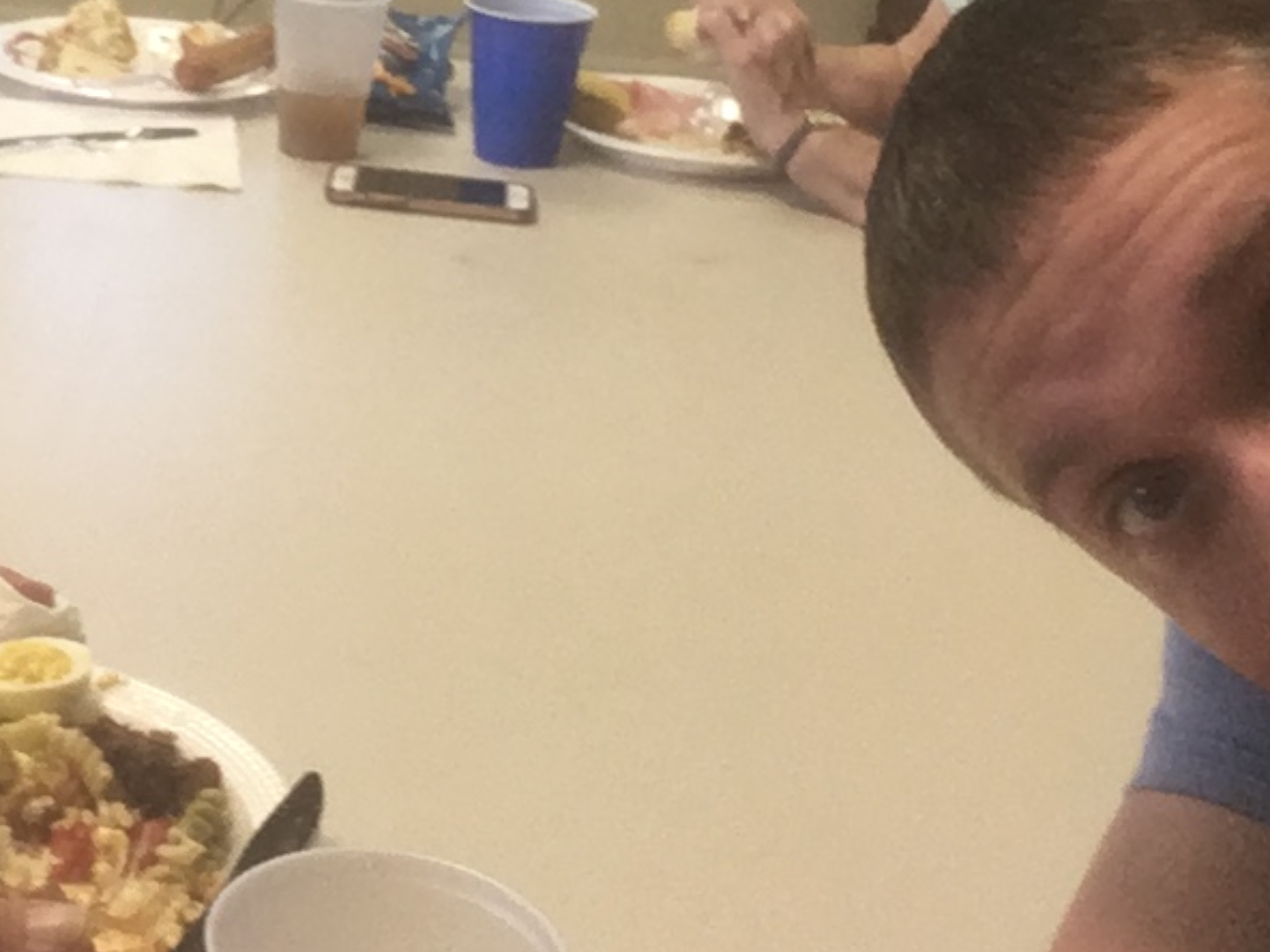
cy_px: -32
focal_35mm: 67
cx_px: 232
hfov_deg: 28.3
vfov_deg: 21.1
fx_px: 2458
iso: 125
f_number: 2.4
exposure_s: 1/30
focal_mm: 2.15
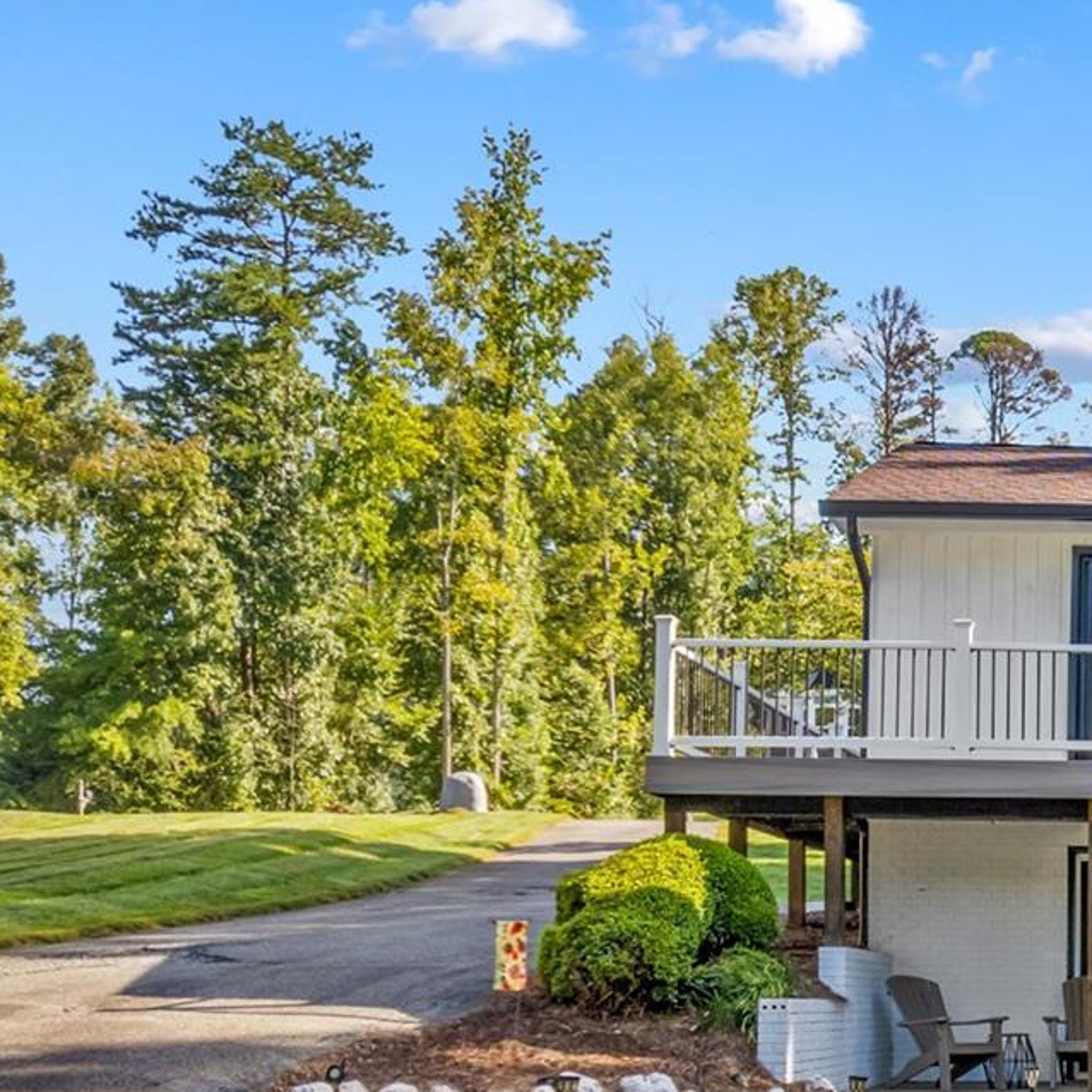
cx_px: 1448
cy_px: 870
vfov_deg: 28.0
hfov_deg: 24.6
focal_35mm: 60
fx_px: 2141
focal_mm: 8.38
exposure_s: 1/350
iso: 100
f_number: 2.8
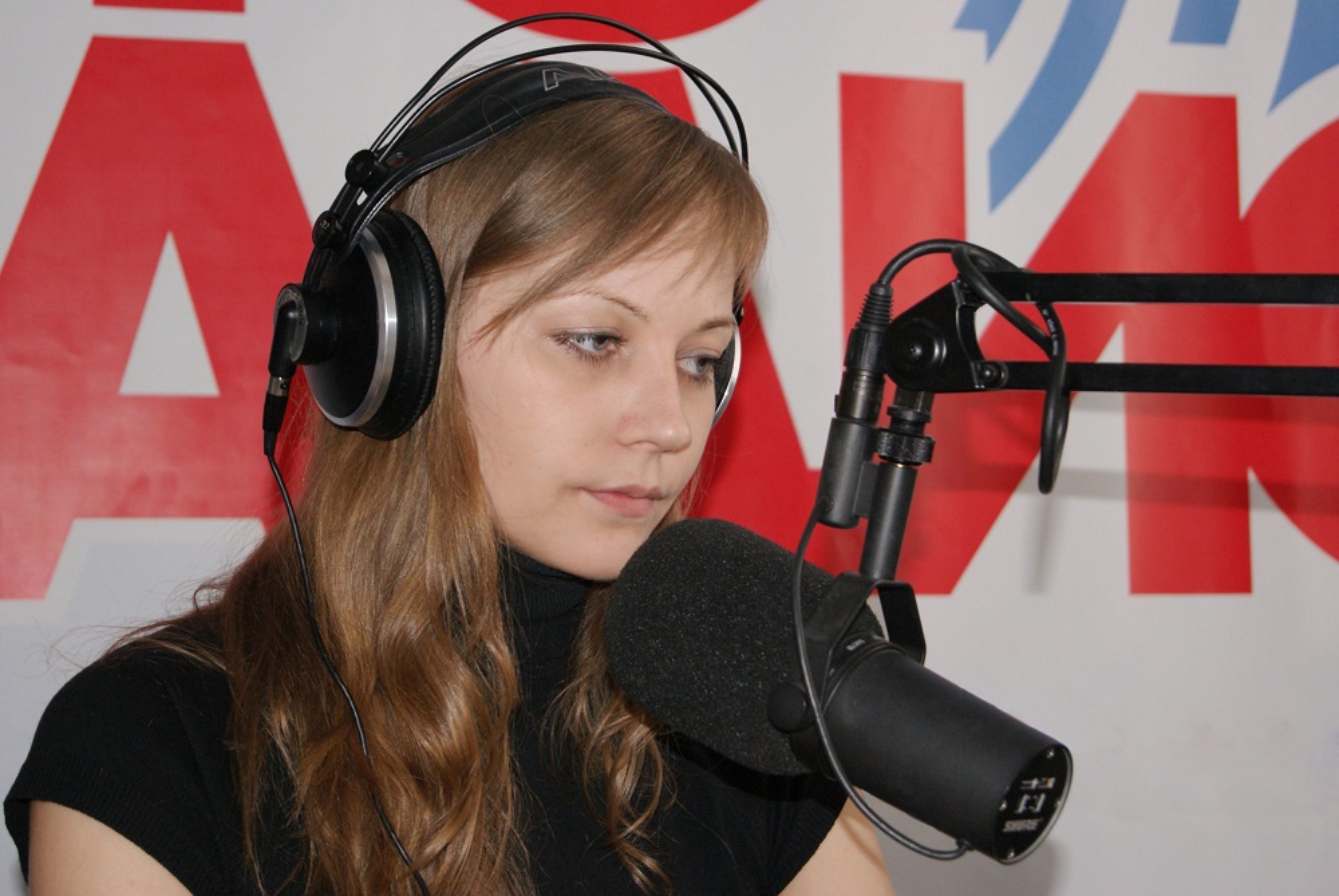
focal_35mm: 75
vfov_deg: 18.2
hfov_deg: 27.0
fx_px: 2792
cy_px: 448
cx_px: 670
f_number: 5.6
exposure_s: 1/80
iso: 400
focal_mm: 50
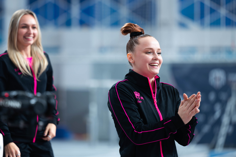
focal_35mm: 206
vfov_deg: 6.7
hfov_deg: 10.0
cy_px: 73
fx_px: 1349
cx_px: 95
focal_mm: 155
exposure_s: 1/1000
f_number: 2.8
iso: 1000
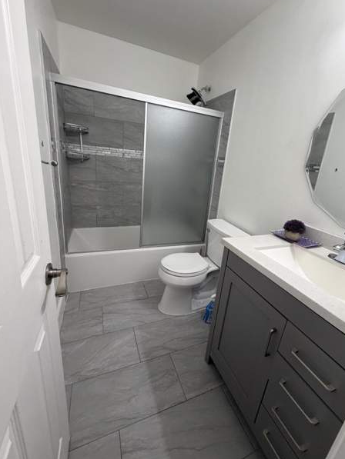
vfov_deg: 98.1
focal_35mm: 15
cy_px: 221
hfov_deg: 81.7
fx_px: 199
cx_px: 182
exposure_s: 1/120
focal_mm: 2.22
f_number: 2.2
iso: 320
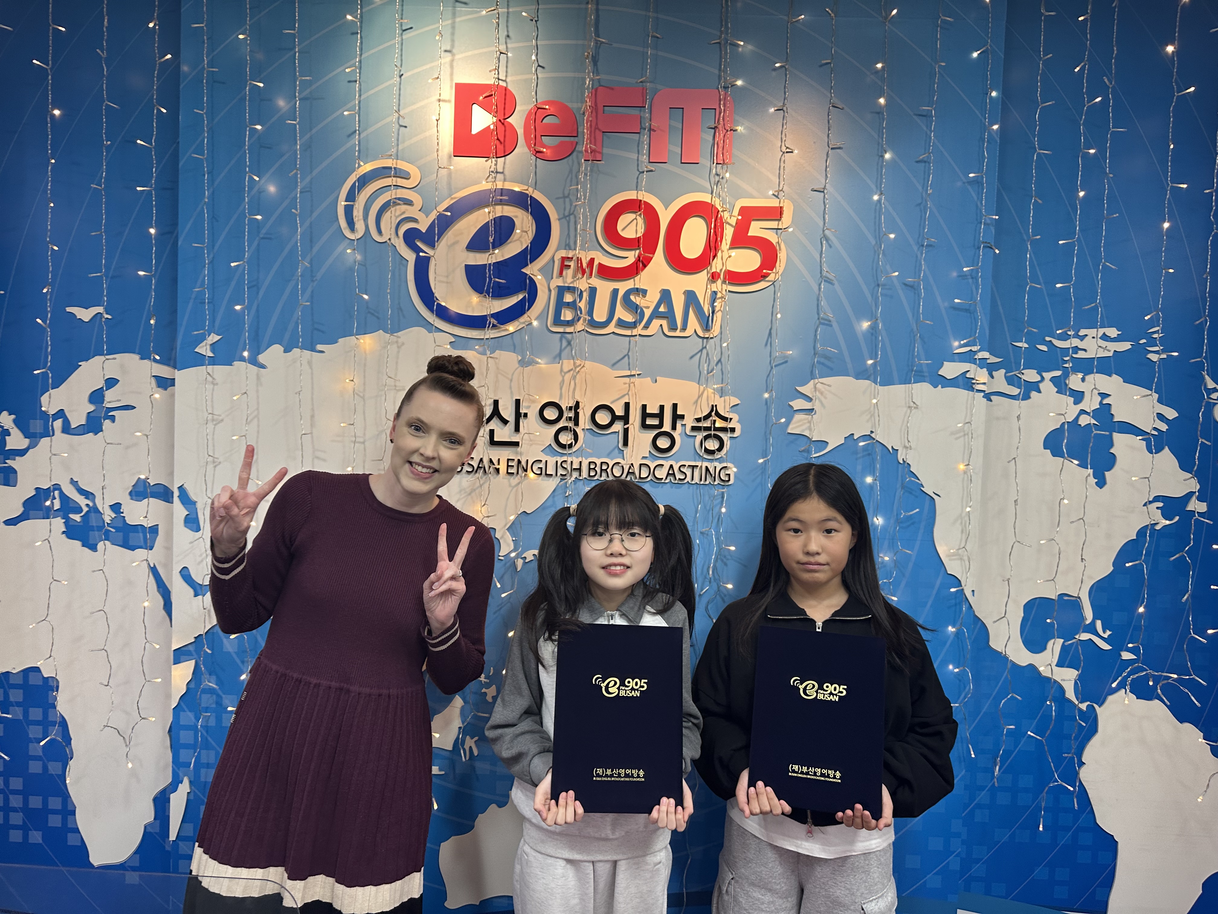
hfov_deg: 71.6
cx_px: 609
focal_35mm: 24
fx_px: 844
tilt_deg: -1.1
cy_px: 457
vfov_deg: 56.8
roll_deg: -3.0
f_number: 1.78
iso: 125
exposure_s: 1/104
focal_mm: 6.86
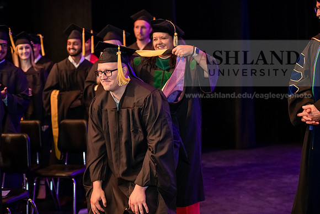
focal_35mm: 78
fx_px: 693
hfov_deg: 26.0
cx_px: 160
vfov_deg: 17.5
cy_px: 107
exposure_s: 1/200
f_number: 3.2
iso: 3200
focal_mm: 78
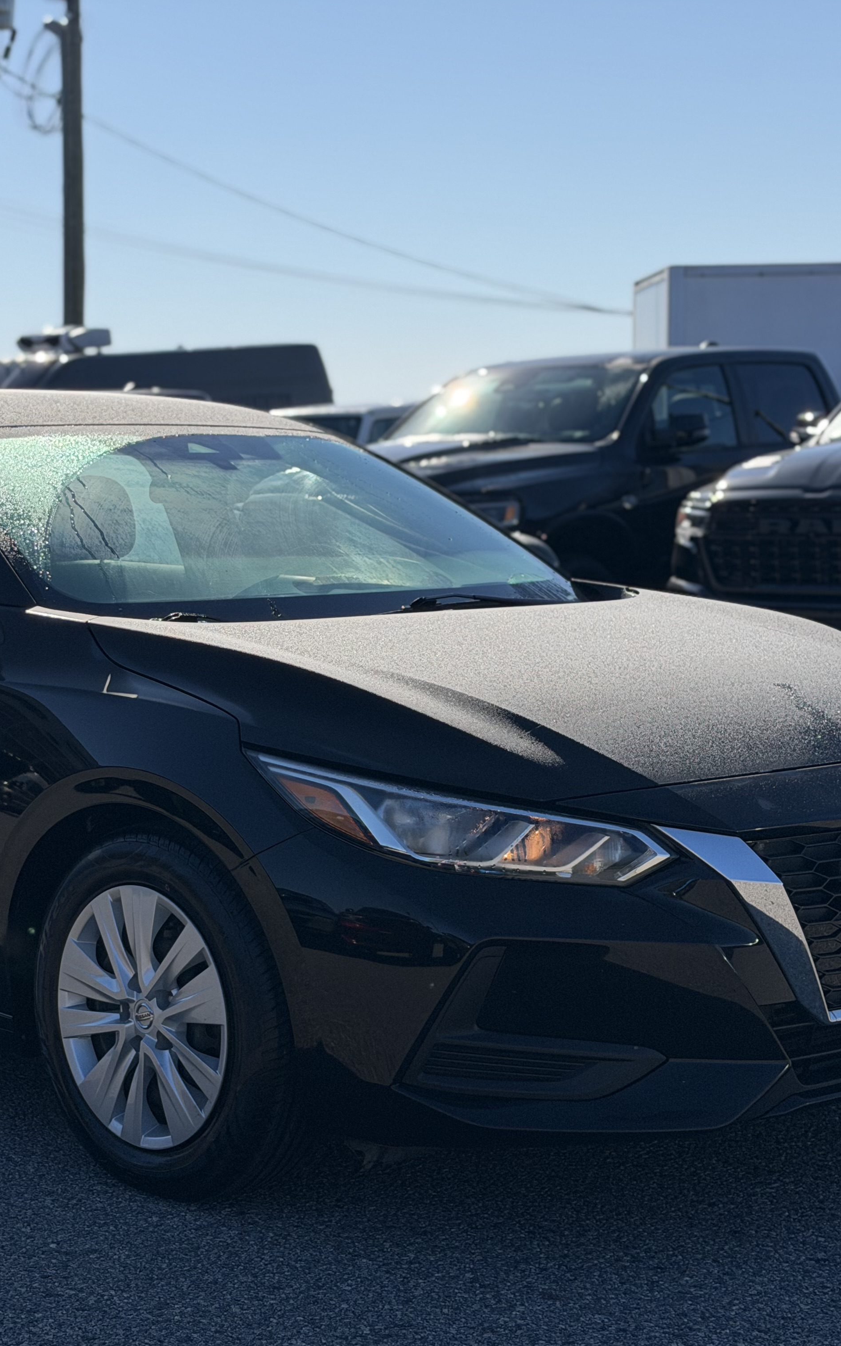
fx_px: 2493
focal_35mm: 68
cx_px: 227
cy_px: 673
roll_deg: -0.4
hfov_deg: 19.0
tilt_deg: -5.6
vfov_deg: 30.2
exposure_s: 1/6536
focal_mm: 6.76
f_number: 1.78
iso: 64
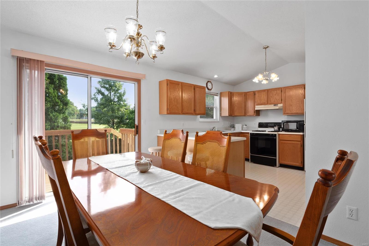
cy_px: 123
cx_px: 184
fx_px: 164
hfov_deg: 96.7
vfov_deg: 73.7
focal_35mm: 16
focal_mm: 8
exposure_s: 1/10
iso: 640
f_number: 10
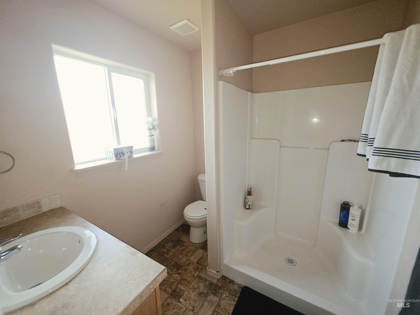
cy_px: 158
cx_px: 210
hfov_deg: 106.2
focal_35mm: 13
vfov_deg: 89.9
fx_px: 158
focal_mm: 2.2
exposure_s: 1/60.2
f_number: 1.9
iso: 100
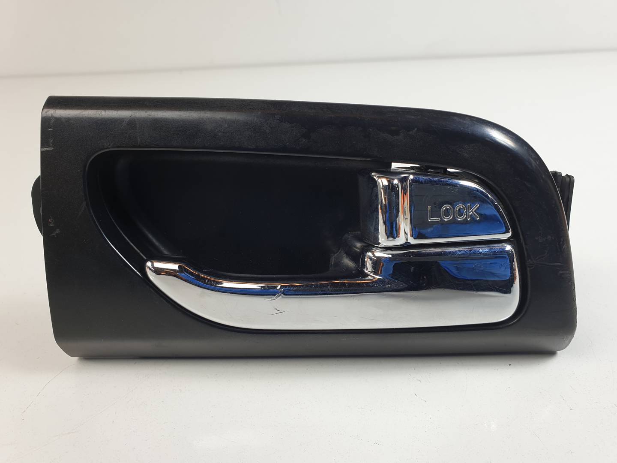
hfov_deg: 67.3
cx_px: 308
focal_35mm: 26
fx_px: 463
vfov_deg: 53.1
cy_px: 232
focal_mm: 4.3
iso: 50
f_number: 2.4
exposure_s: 1/110
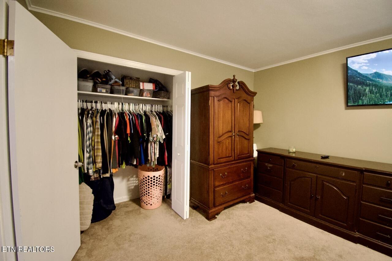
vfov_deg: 77.4
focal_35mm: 15
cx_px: 196
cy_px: 130
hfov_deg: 100.4
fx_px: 163
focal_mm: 10
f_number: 4.5
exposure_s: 1/60
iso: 2000
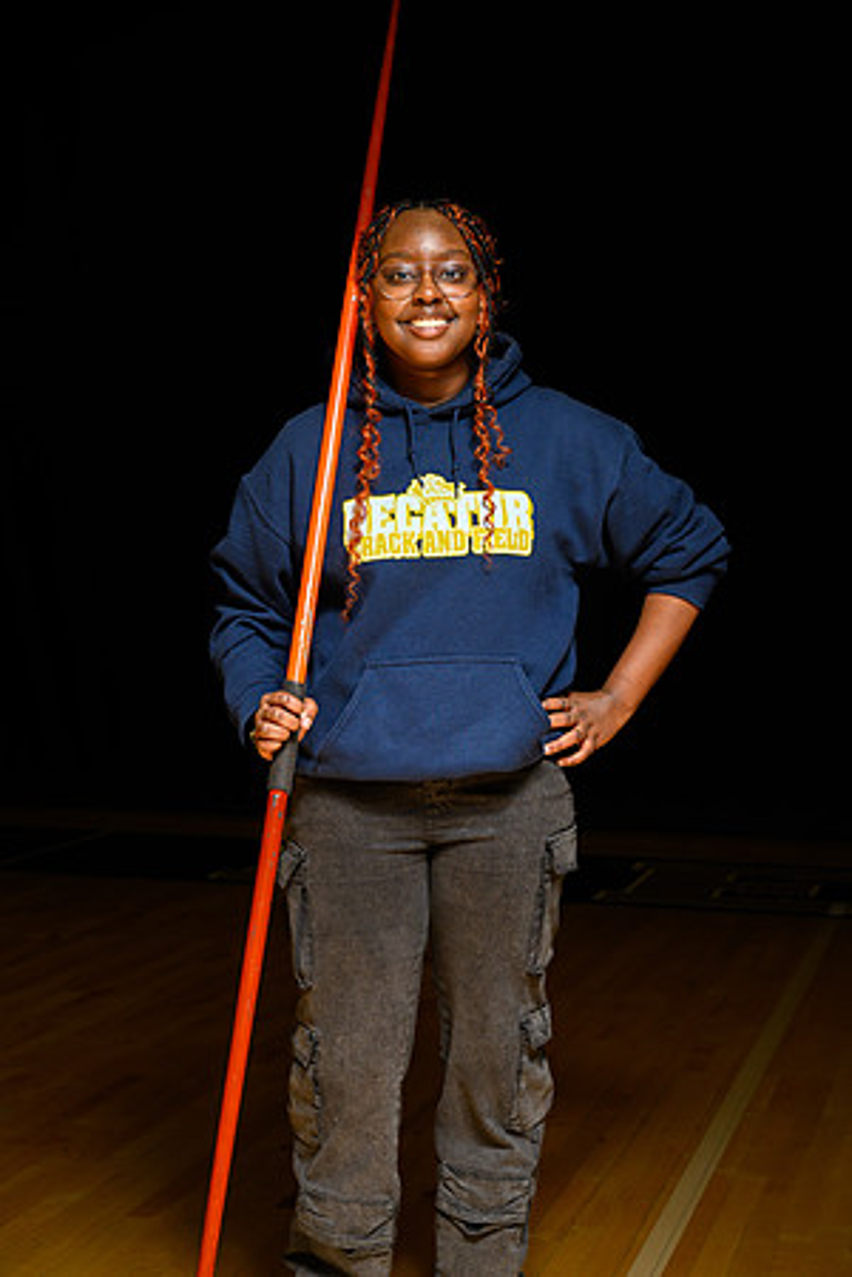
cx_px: 426
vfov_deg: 36.2
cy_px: 638
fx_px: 1952
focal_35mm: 55
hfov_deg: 24.6
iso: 320
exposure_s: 1/200
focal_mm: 55
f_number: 5
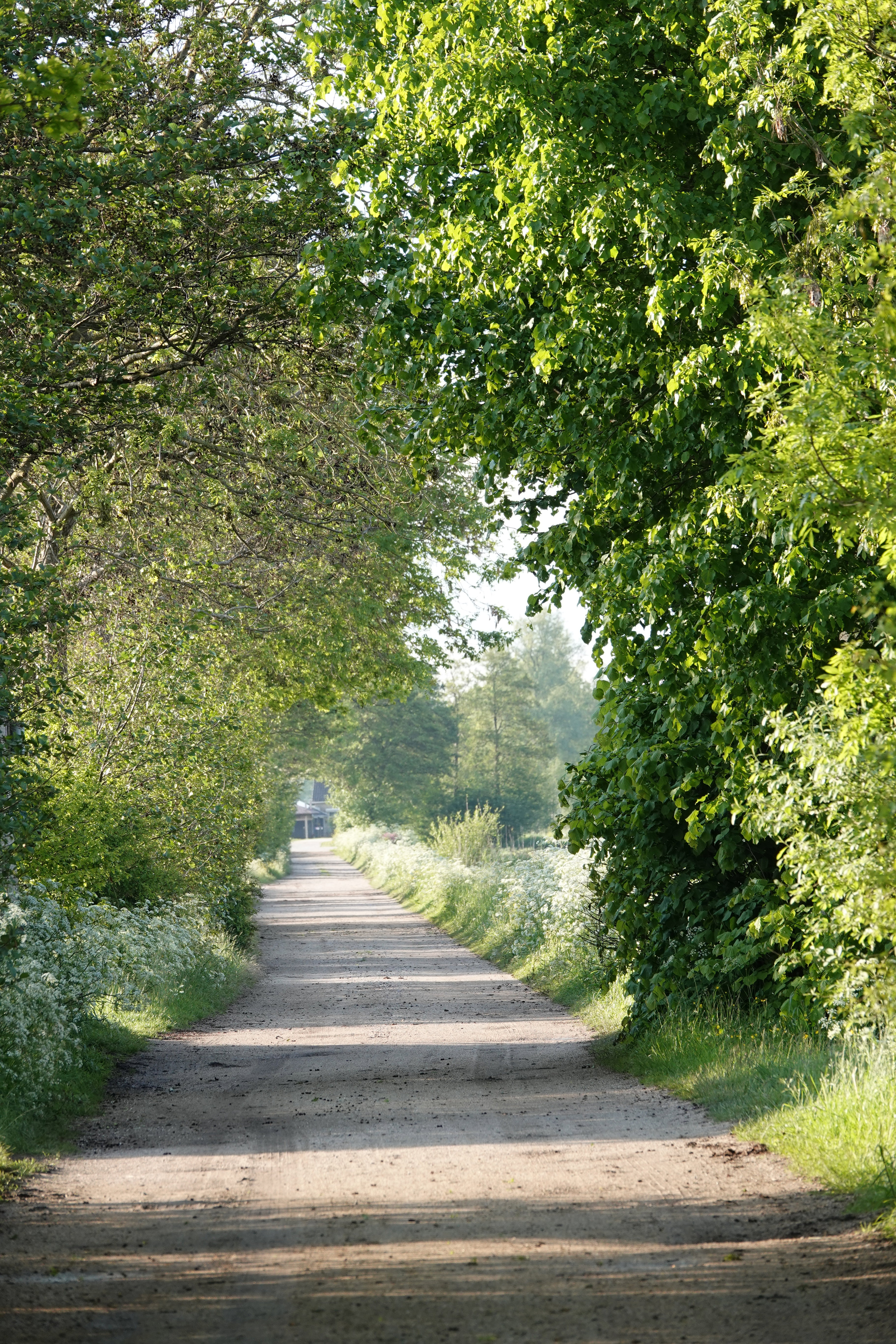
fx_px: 8549
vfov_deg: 9.0
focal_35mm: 229
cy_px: 672
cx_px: 448
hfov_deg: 6.0
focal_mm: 83.9
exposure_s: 1/250
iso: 200
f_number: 4
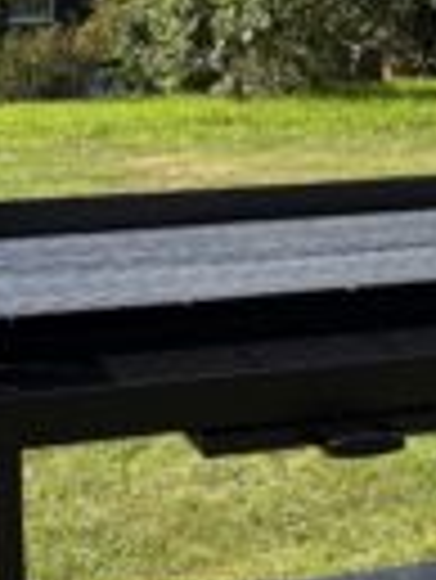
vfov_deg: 19.2
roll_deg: +0.1
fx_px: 1693
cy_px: 108
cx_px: 357
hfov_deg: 14.6
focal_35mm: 101
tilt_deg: -5.4
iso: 50
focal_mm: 5.96
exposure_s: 1/2865
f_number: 1.6
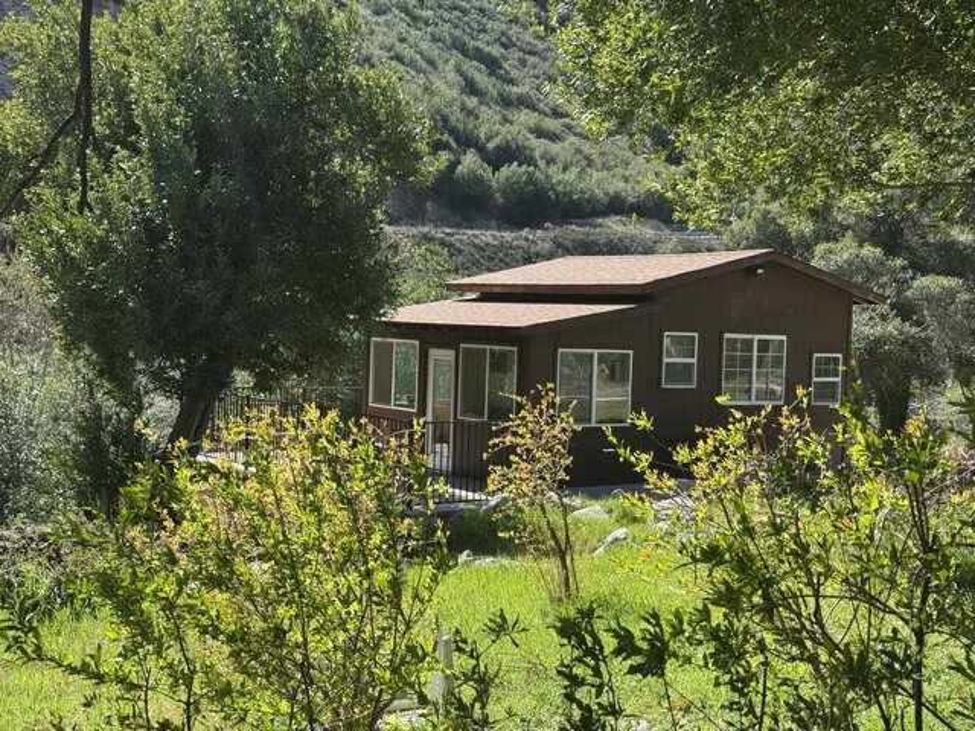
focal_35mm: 48
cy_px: 366
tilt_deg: -3.1
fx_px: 1352
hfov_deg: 39.7
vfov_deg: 30.3
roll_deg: -2.7
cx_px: 488
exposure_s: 1/1133
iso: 64
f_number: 1.78
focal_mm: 6.76
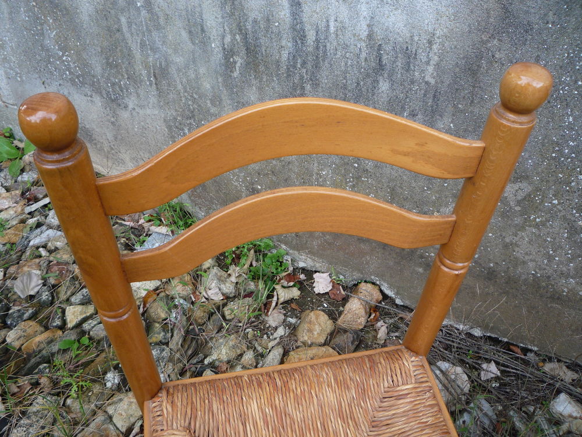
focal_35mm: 30
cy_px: 218
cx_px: 291
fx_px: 504
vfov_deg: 46.8
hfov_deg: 60.0
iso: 100
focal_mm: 5.2
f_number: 3.3
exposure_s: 1/60
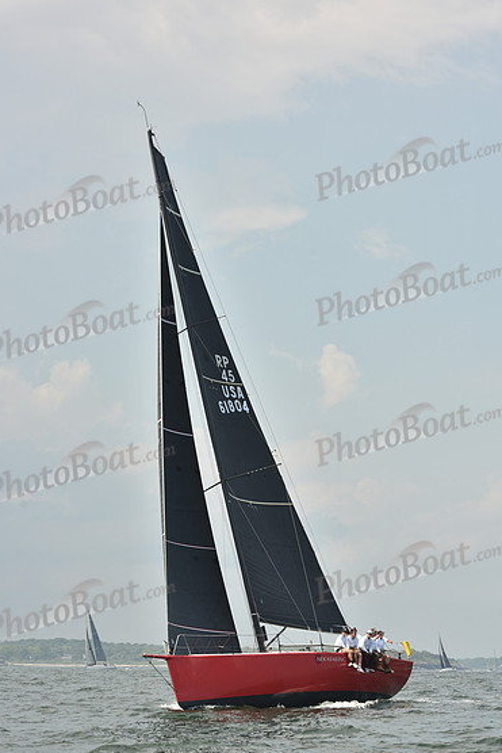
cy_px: 381
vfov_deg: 21.2
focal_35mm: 96
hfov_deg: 14.3
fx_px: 2007
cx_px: 246
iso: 250
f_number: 8
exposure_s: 1/800
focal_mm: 92
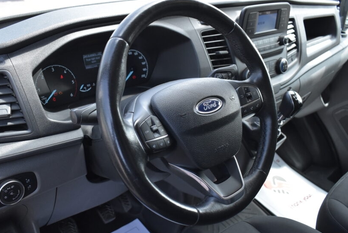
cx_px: 163
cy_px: 124
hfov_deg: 55.7
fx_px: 329
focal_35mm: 34
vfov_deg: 38.9
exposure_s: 1/1000
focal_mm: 18
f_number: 3.5
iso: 1600
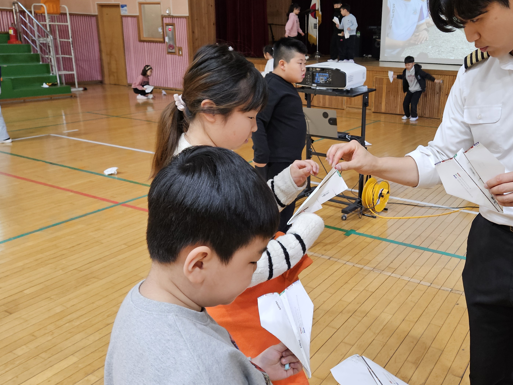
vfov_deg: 42.9
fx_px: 489
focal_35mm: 33
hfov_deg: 54.3
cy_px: 177
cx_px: 338
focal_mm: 5.4
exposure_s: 1/120
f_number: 1.8
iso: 320
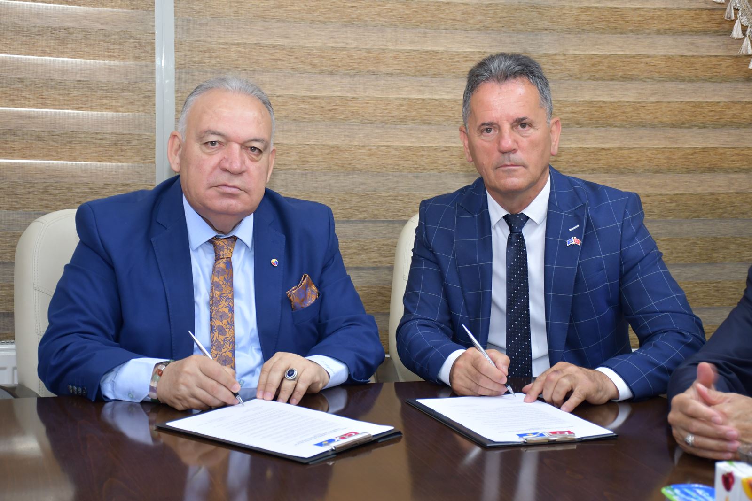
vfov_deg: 21.6
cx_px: 376
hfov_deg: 31.9
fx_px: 1316
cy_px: 250
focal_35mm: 63
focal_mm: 42
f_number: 4.5
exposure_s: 1/60
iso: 1100
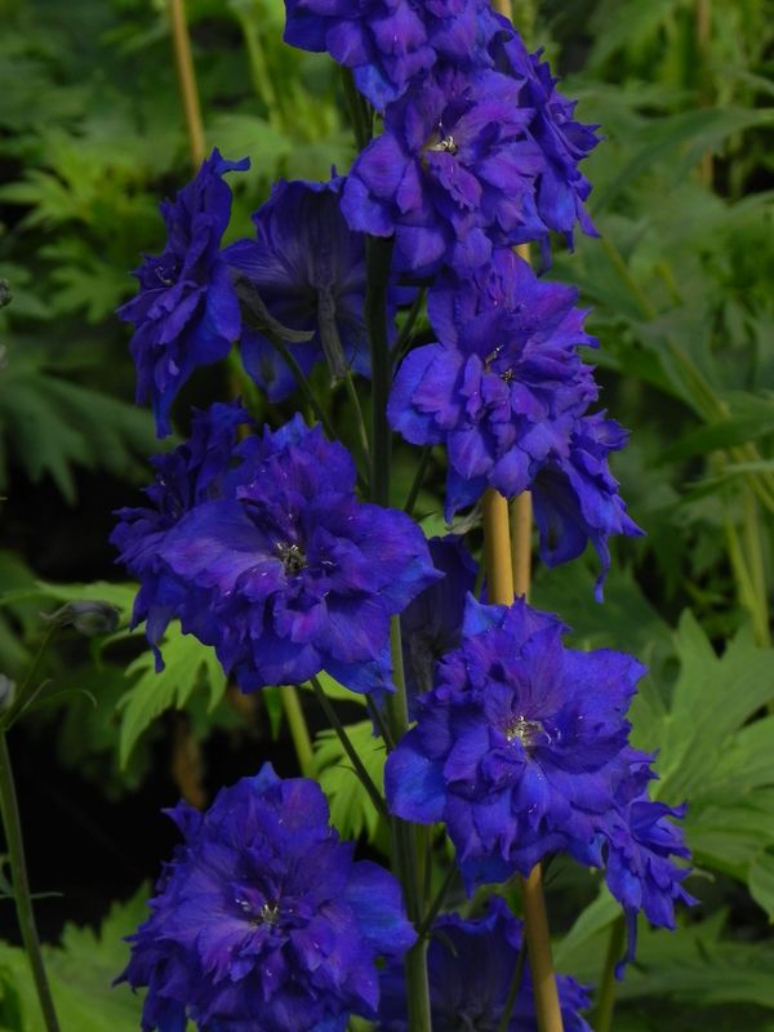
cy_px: 516
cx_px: 387
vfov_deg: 12.2
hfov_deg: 9.2
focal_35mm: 162
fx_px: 4830
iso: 160
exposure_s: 1/400
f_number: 6.3
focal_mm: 28.8
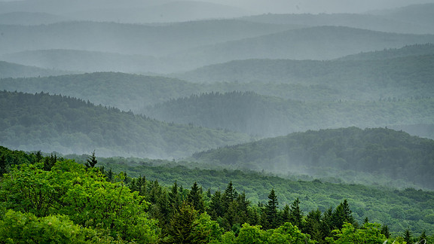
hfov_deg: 12.4
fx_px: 2002
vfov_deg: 7.0
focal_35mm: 174
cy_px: 122
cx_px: 216
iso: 200
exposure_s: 1/60
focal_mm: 165
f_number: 11
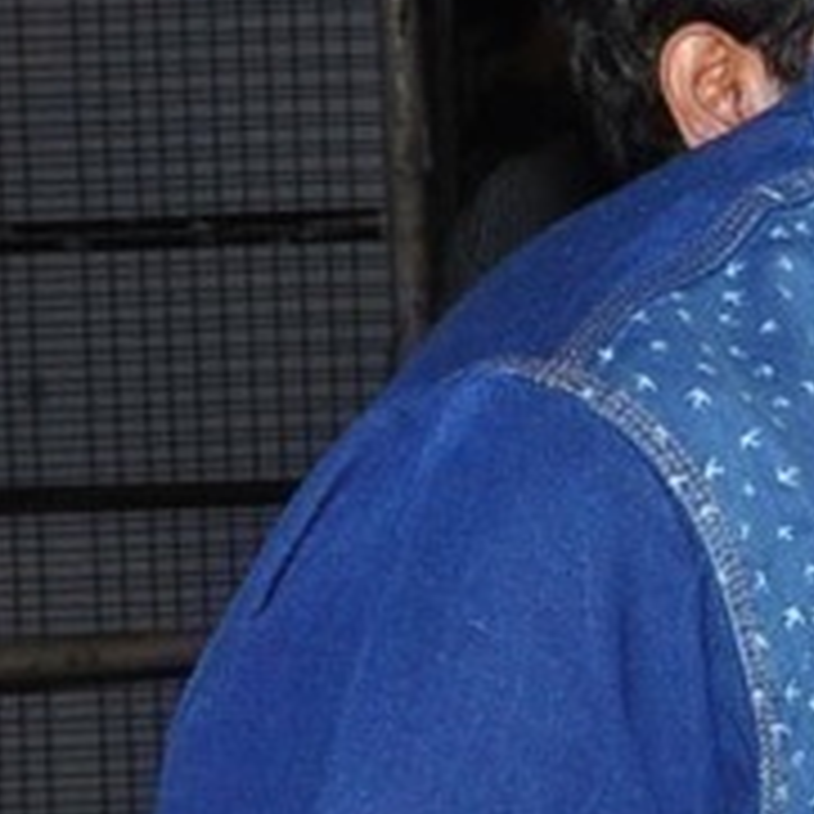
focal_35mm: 253
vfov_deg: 6.9
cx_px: 1898
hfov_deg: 6.6
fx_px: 6731
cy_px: 569
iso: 500
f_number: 13
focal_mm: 30
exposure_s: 1/125
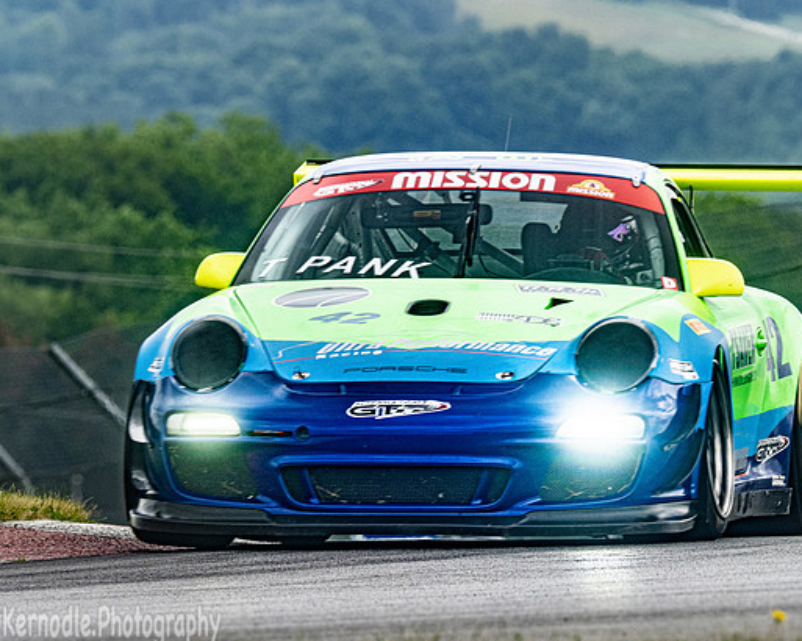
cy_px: 317
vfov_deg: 1.7
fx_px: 22019
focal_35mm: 928
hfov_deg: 2.1
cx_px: 452
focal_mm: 420
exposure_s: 1/320
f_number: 9
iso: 320
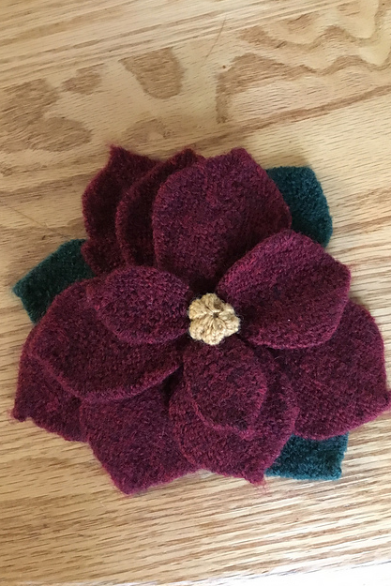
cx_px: 204
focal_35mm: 33
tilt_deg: -81.1
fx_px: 537
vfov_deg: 57.2
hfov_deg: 40.0
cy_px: 296
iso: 400
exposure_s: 1/15
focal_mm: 3.3
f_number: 2.4
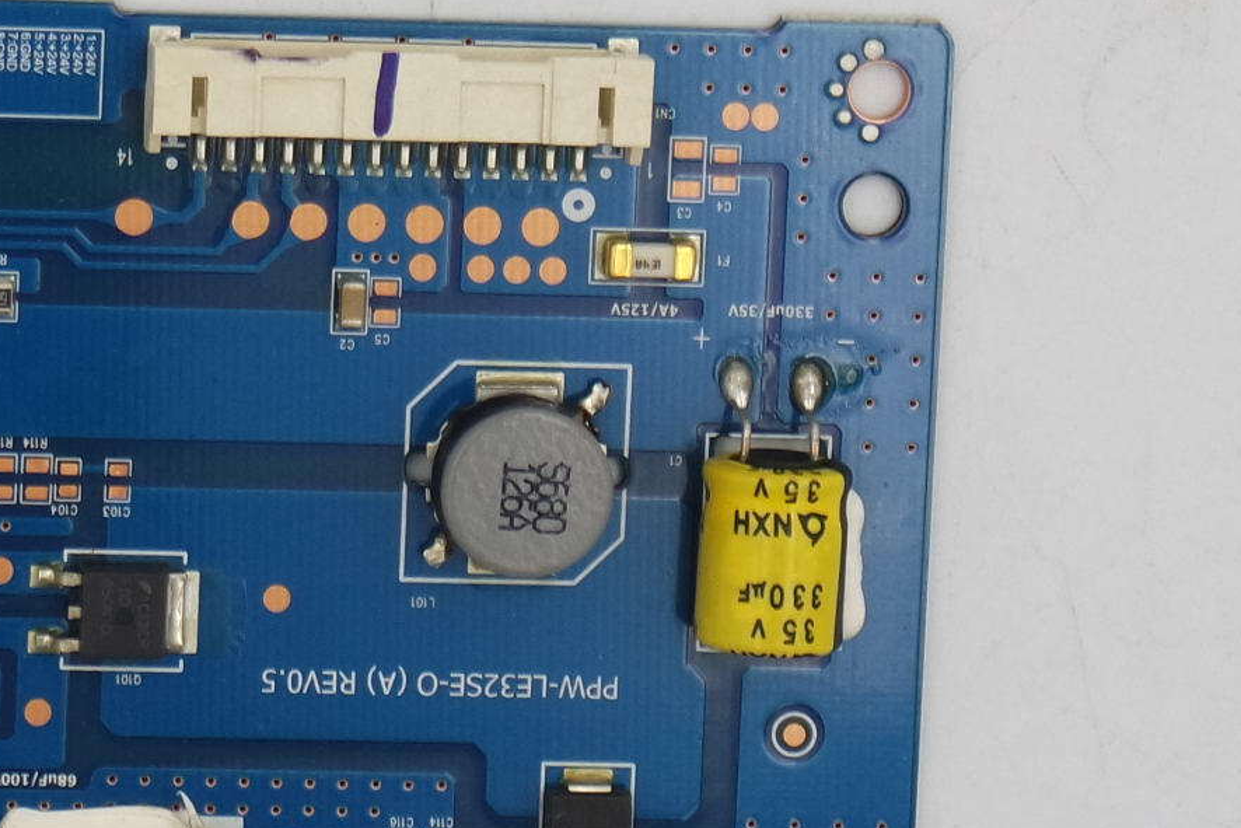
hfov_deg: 9.5
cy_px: 94
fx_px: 7412
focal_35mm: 215
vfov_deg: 6.4
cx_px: 113
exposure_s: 1/125
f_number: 5.6
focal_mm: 24
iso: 200
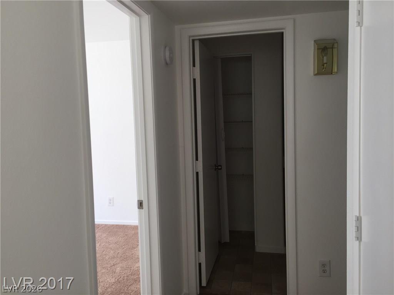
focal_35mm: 29
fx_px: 330
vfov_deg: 48.2
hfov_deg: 61.7
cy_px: 148
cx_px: 197
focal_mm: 4.15
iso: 40
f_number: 2.2
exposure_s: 1/60
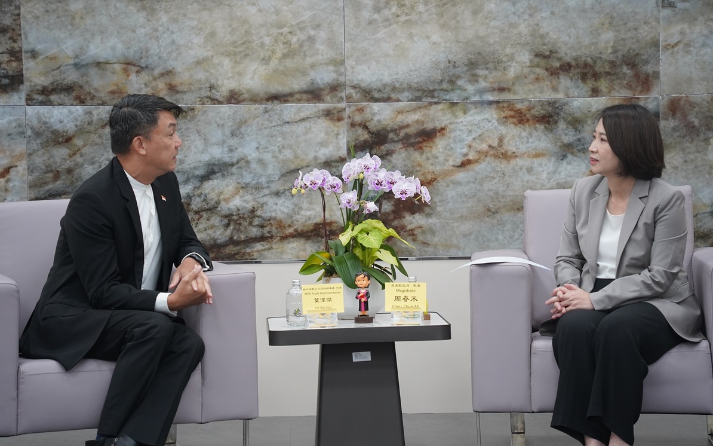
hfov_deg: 16.7
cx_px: 357
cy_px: 212
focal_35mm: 125
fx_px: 2429
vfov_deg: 10.5
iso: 2000
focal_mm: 122
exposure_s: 1/160
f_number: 5
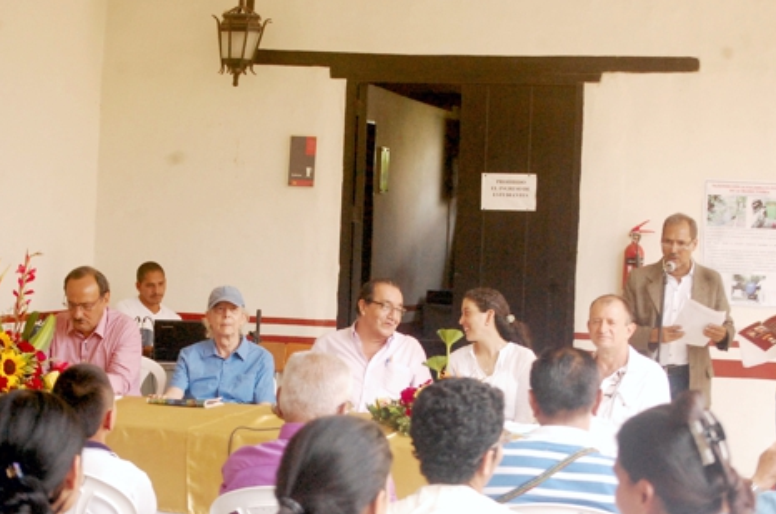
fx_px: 1905
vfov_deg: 15.4
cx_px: 383
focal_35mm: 89
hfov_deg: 23.0
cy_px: 273
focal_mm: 55
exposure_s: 1/250
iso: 1600
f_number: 5.6
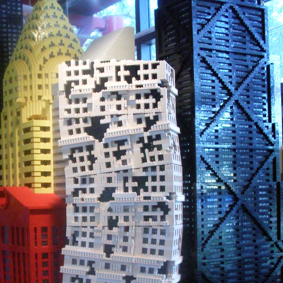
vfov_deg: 23.4
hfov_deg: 23.4
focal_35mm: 73
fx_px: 675
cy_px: 223
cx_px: 67
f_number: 3.1
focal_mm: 6.3
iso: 410
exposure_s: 1/60
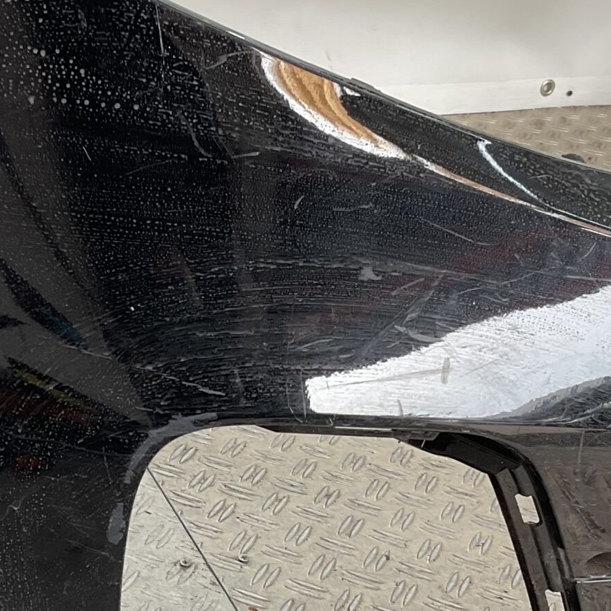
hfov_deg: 23.3
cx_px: 222
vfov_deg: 23.3
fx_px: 1478
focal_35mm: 74
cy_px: 406
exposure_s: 1/120
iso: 20
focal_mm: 3
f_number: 1.8
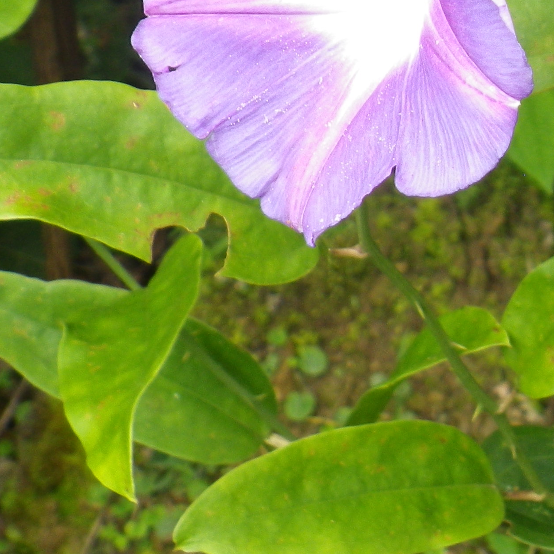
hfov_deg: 19.2
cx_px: 673
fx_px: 1539
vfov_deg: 20.0
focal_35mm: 85
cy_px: 52
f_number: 3.5
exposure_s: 1/80
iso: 80
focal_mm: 5
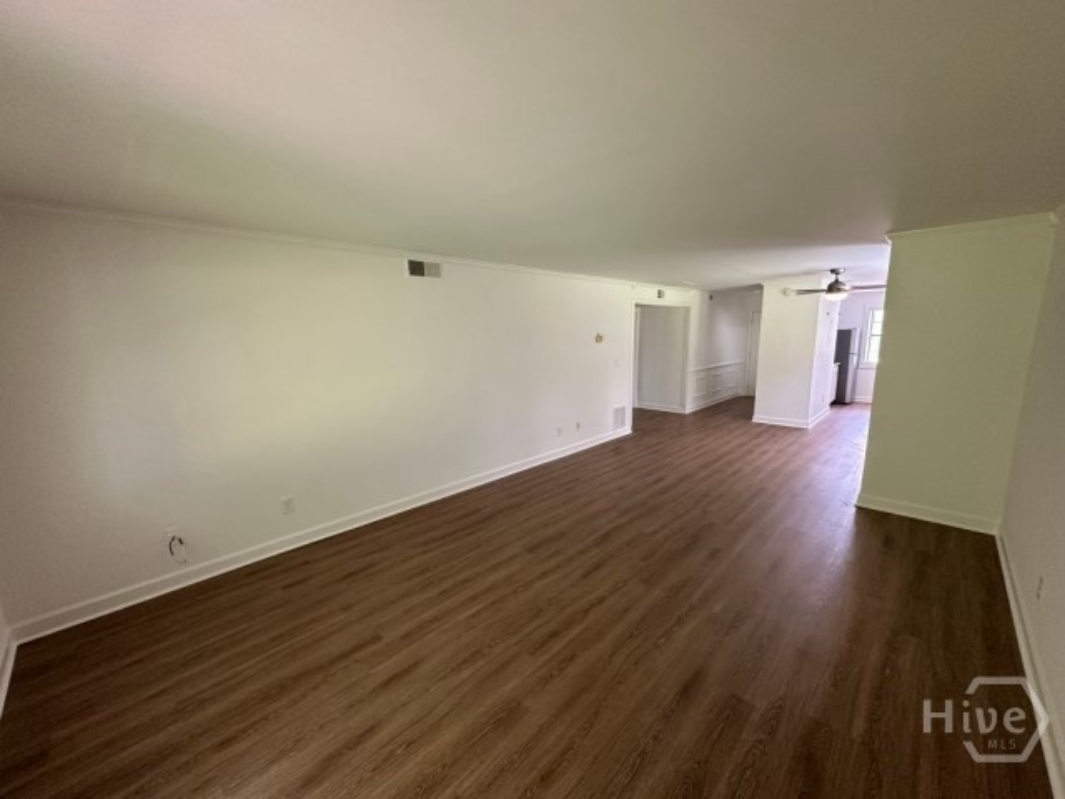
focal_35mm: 14
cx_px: 532
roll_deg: +0.9
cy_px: 400
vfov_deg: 85.7
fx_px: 431
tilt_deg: -9.4
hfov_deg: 102.1
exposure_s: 1/120
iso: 250
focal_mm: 2.22
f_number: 2.2
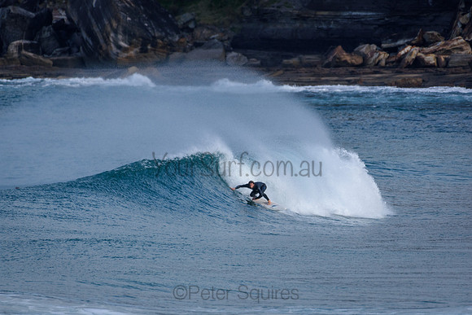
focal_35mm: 750
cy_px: 158
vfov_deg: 1.8
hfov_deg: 2.7
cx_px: 236
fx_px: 9835
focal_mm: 500
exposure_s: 1/2000
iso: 450
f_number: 5.6
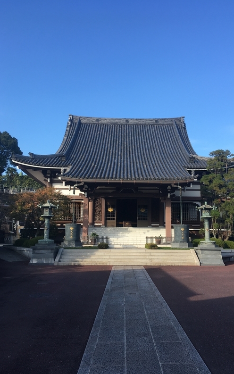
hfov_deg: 40.6
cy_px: 187
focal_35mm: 31
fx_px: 316
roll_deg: -0.5
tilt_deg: +9.3
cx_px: 131
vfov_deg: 61.2
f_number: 2.2
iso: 25
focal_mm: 4.15
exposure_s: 1/530
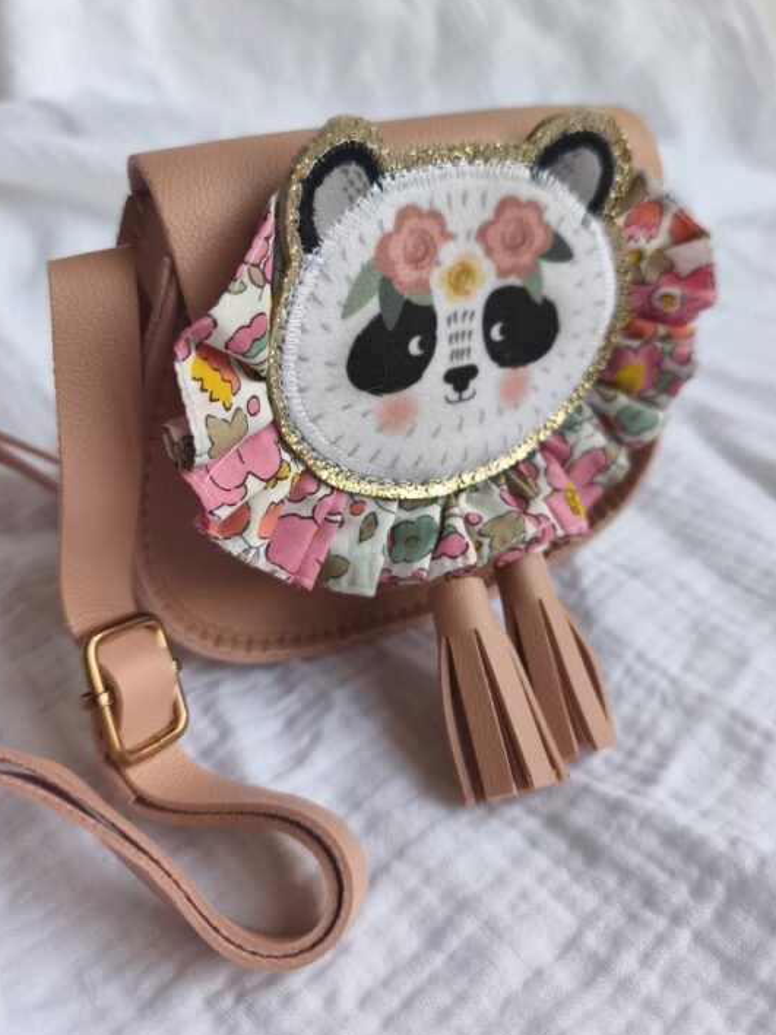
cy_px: 459
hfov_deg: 53.1
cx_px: 400
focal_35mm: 26
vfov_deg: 67.1
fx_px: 777
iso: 100
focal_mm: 6.18
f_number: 1.65
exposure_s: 1/100
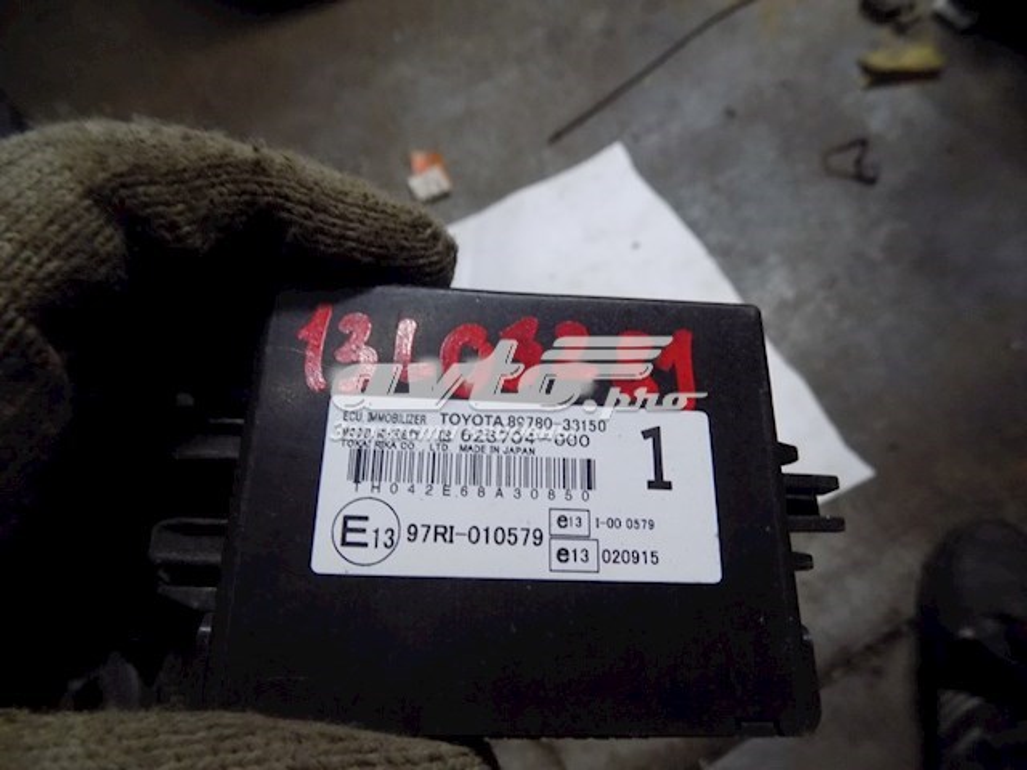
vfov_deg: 58.9
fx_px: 682
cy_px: 385
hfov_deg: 73.9
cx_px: 514
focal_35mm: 23
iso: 400
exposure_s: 1/25
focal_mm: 4
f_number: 3.1
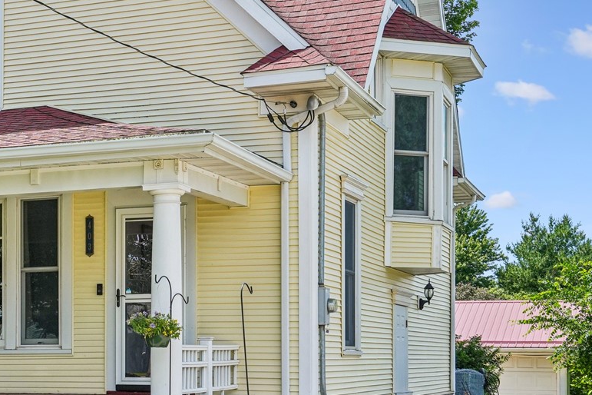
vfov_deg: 17.6
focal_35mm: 77
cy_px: 102
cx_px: -51
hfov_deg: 24.6
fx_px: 1266
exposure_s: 1/640
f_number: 9
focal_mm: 35
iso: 400
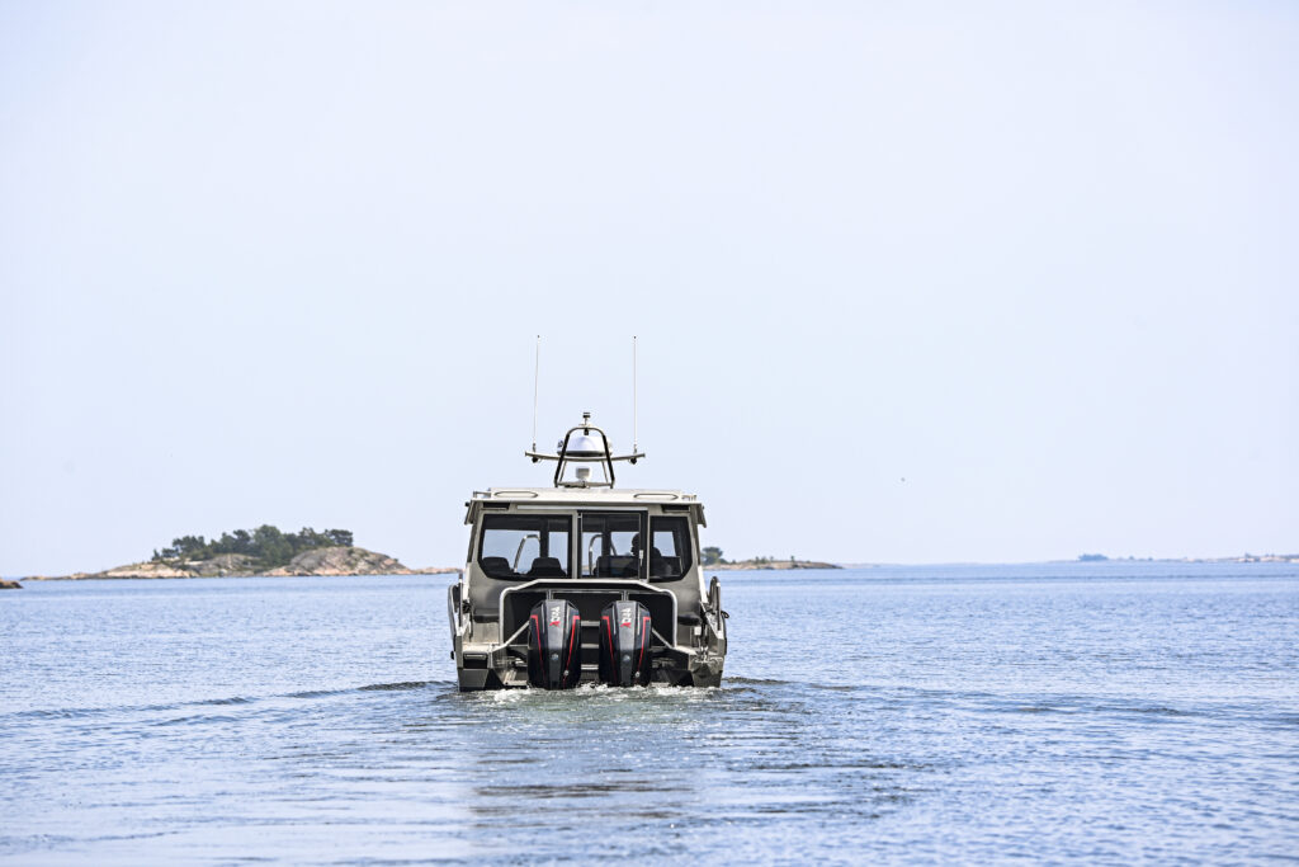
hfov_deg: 11.7
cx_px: 650
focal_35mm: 175
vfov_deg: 7.8
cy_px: 434
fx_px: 6315
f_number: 5
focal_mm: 175
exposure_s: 1/2000
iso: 400
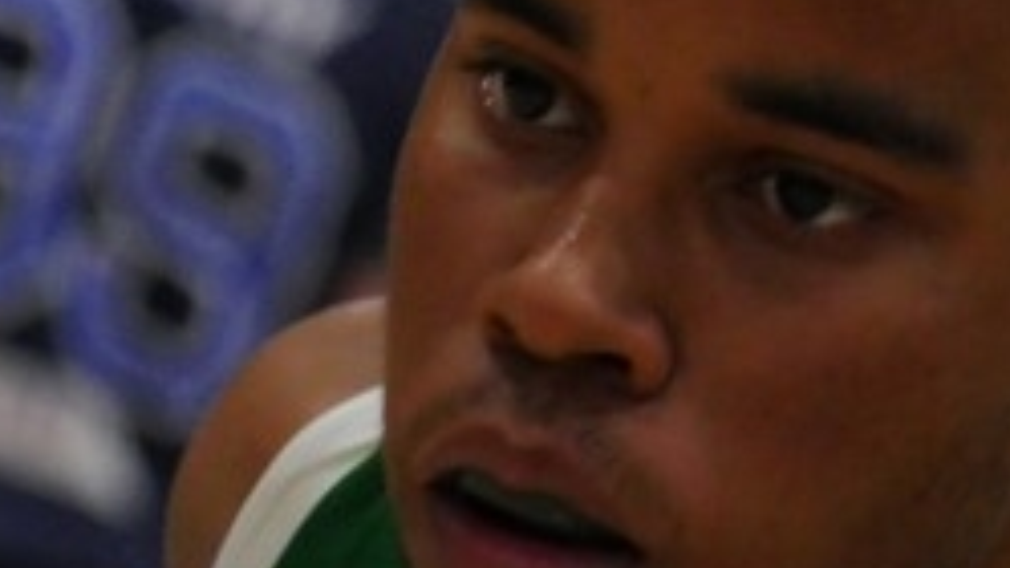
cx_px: 578
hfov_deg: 2.8
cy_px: 105
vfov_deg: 1.6
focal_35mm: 783
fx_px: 20967
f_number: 5.6
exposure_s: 1/320
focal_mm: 140
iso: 6400
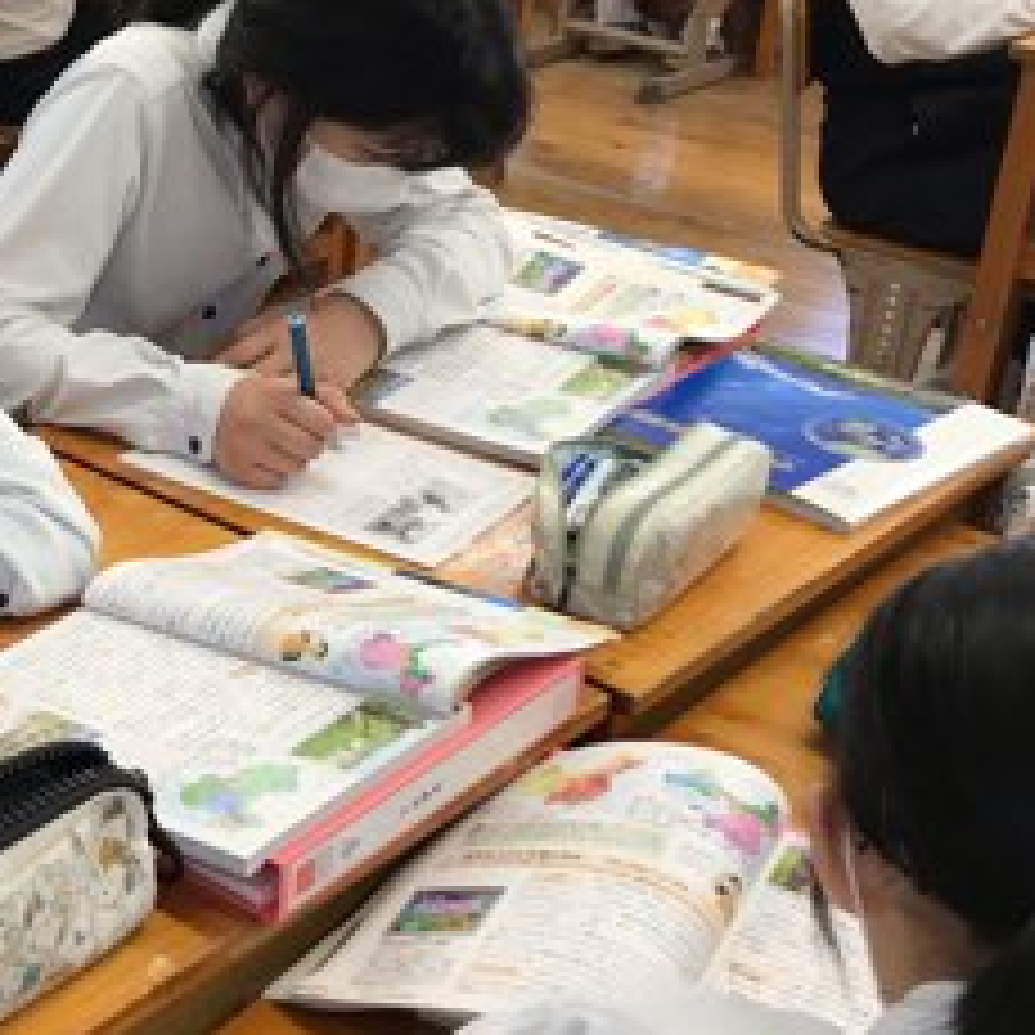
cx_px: -248
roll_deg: -0.3
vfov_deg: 24.9
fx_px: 2334
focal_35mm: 69
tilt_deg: -23.2
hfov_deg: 22.7
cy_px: 392
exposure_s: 1/60
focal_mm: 3.99
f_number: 1.8
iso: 32
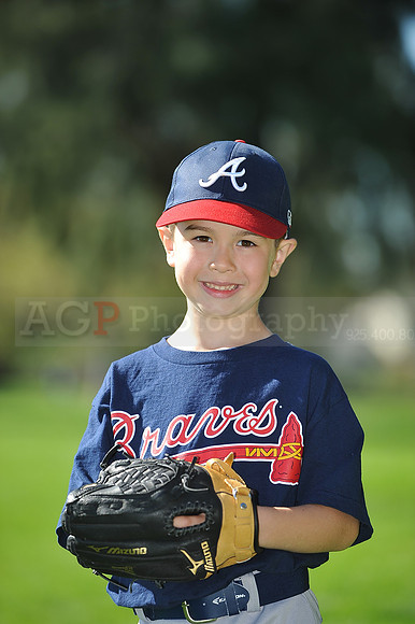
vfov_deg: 10.3
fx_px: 3462
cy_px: 312
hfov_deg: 6.9
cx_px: 208
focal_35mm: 200
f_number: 4.5
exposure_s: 1/800
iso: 200
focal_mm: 200
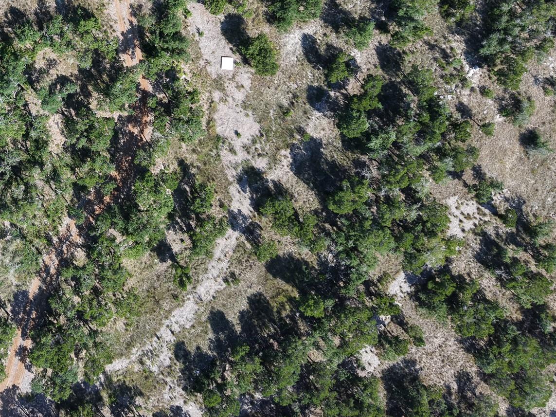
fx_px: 691
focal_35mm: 43
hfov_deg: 41.5
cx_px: 93
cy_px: 77
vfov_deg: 32.6
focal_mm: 8.67
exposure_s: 1/2500
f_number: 1.8
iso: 180
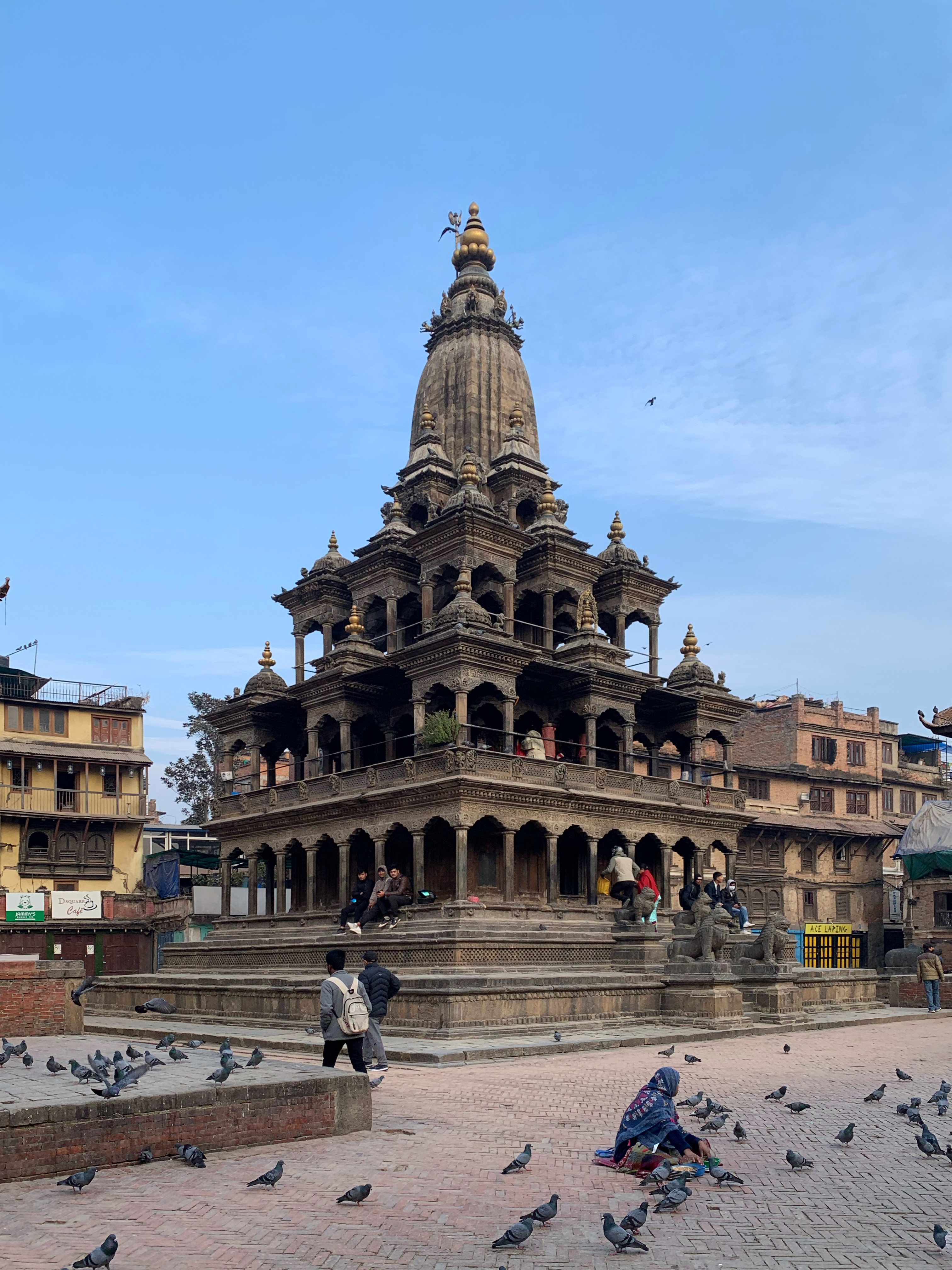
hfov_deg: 53.1
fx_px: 953
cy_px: 635
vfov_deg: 67.3
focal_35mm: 26
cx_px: 476
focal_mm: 4.25
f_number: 1.8
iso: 25
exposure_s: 1/616
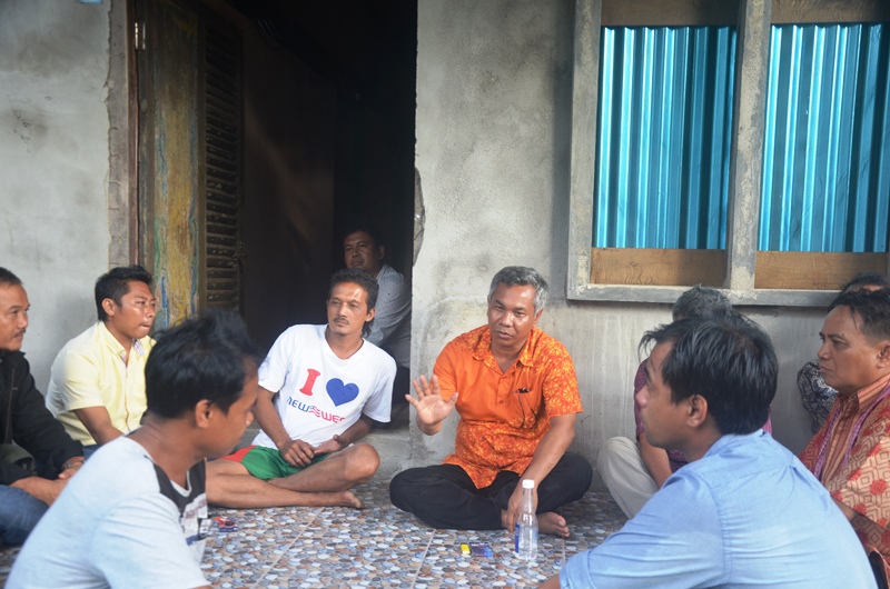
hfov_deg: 51.4
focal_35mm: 38
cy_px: 294
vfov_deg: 35.3
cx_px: 445
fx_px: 925
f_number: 5.6
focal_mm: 25
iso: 400
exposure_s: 1/100
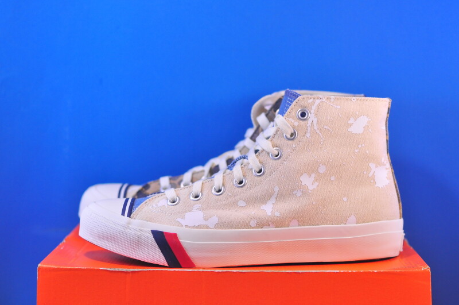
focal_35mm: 75
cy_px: 152
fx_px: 955
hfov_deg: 27.0
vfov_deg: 18.1
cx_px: 230
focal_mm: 50
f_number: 2.8
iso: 250
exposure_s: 1/250
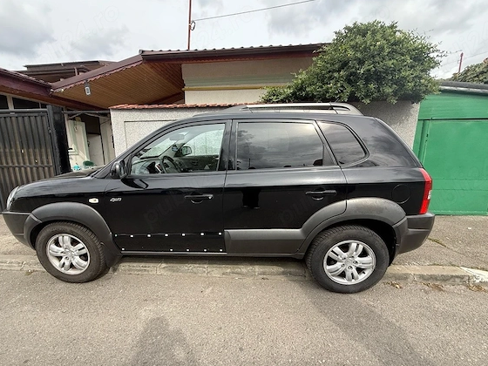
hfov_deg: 98.1
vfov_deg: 81.7
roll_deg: +0.6
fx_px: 211
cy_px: 187
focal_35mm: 15
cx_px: 233
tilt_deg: -9.1
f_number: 2.2
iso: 50
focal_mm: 2.22
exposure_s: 1/436
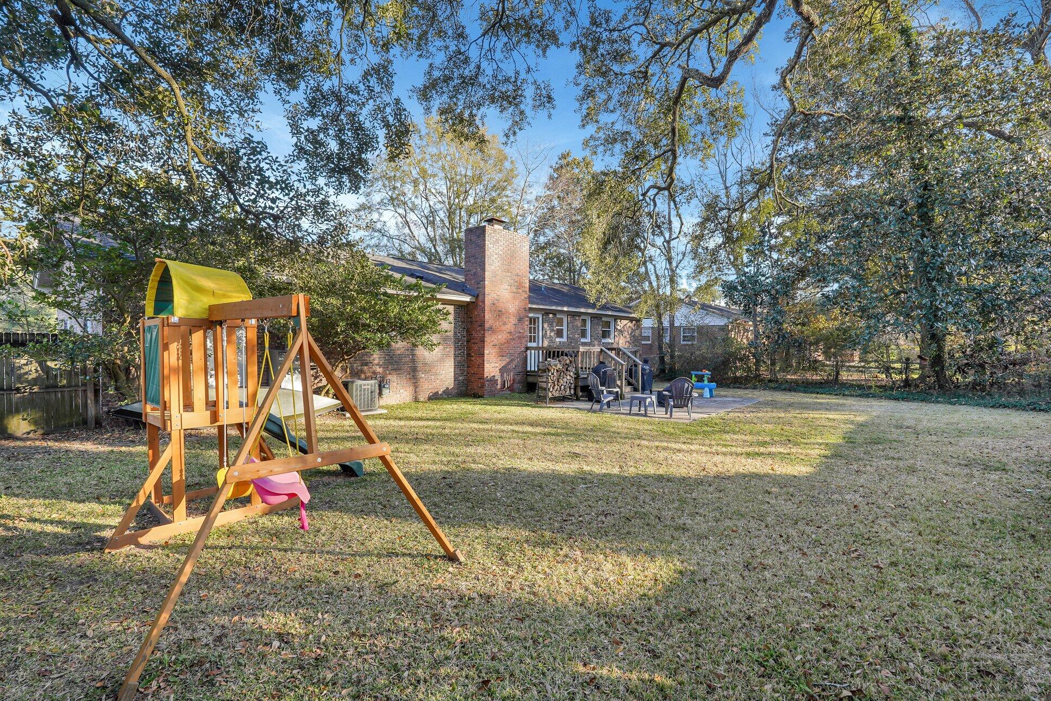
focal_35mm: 17
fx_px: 496
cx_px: 540
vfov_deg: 70.4
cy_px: 356
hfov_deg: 93.3
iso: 100
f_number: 9
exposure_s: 1/30
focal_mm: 16
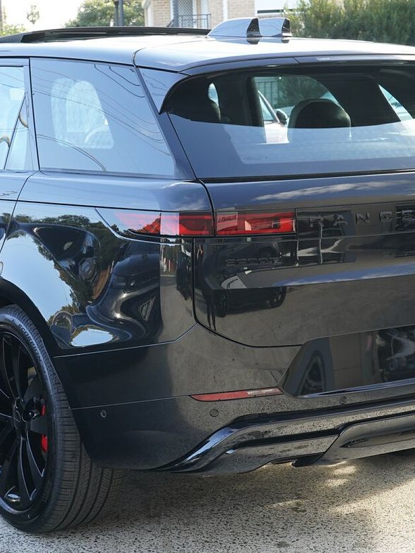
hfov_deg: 23.3
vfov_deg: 30.7
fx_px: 1006
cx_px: 164
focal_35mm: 63
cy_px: 277
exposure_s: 1/60
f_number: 7.1
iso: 1000
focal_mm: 43
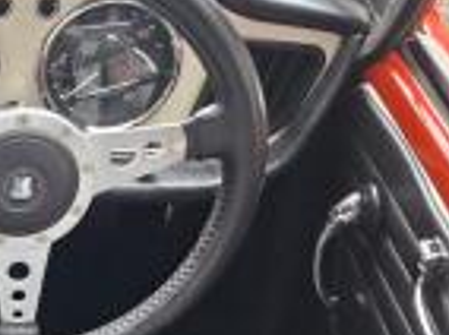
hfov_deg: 24.7
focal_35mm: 65
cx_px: -180
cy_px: 348
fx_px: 842
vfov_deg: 21.6
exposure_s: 1/120
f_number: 1.8
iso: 80
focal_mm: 5.54
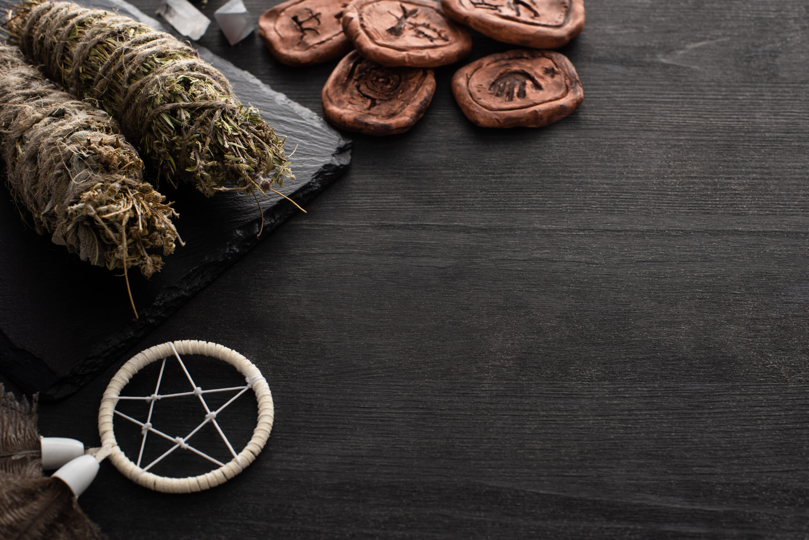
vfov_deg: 27.0
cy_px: 270
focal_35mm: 50
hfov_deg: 39.6
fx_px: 1124
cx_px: 404
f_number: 9
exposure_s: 1/160
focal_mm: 50
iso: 160
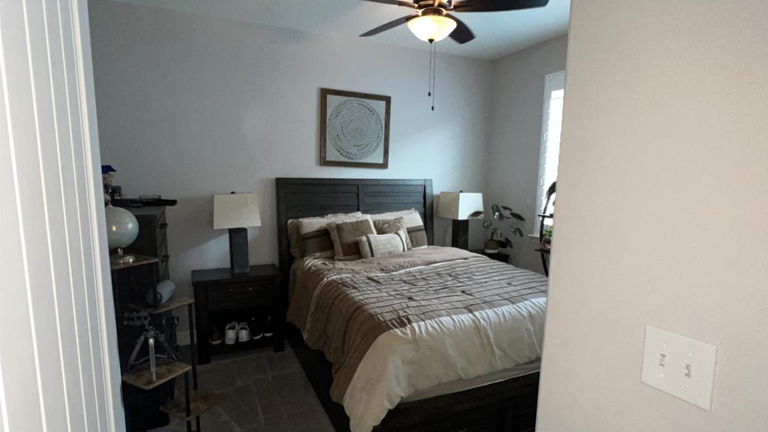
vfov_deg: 58.3
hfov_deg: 89.6
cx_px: 386
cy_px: 236
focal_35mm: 19
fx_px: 387
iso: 200
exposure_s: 1/120
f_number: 1.8
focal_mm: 1.57
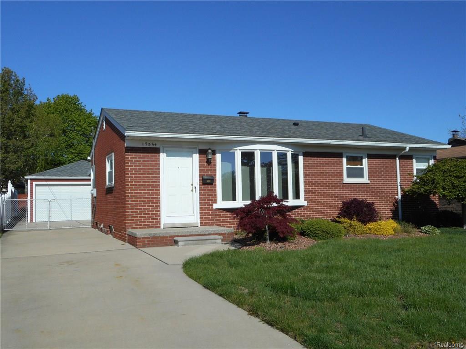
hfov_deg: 54.0
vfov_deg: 41.8
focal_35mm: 34
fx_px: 458
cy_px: 174
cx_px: 233
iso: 80
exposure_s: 1/1000
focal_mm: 6
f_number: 4.2
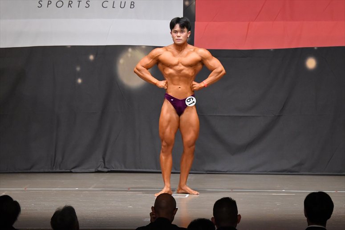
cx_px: 172
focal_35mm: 202
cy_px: 115
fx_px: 1935
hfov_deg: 10.2
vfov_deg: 6.8
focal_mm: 135
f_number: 5.6
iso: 6400
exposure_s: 1/400
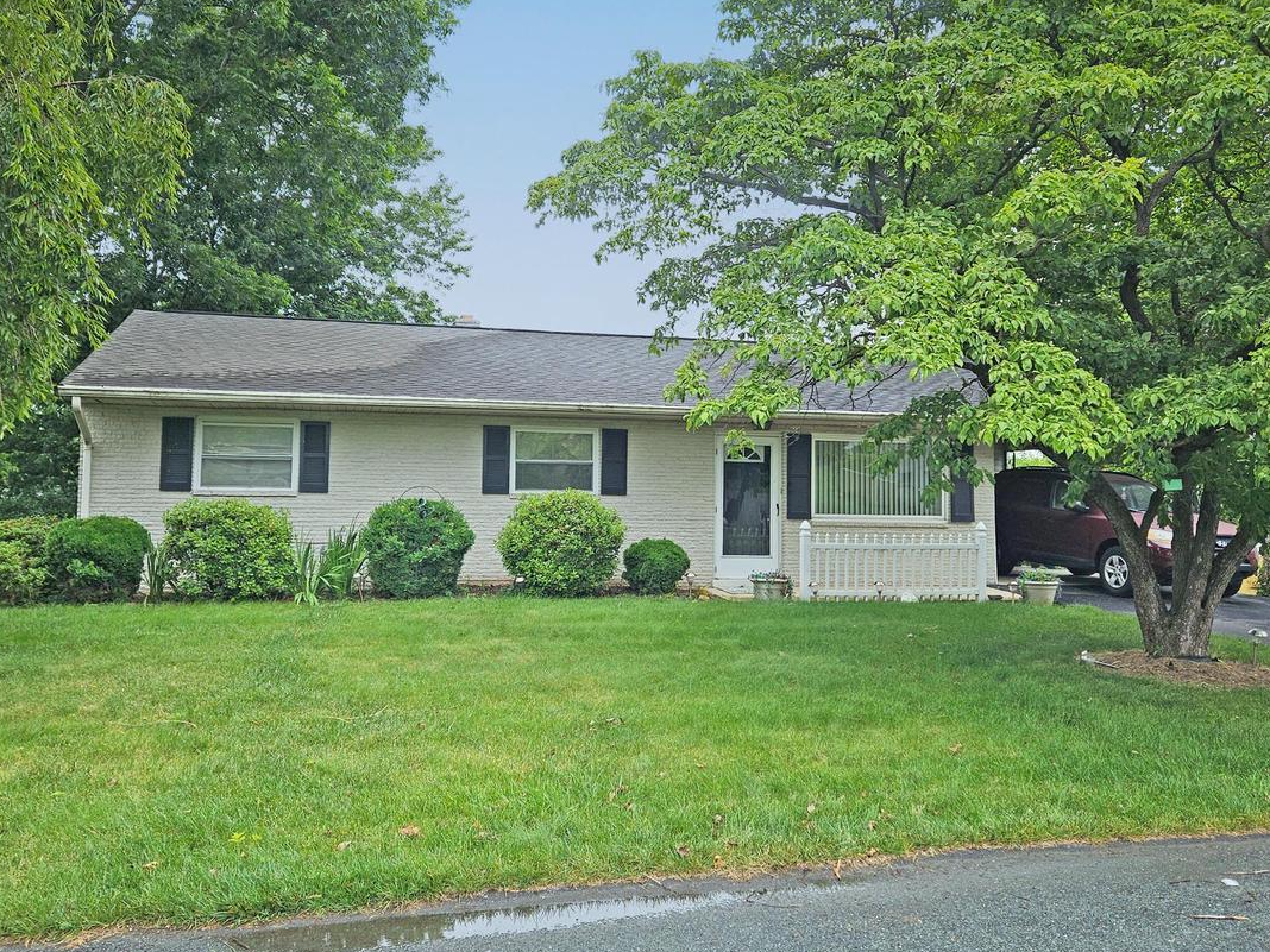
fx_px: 1137
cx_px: 617
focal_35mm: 31
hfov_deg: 58.3
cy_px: 430
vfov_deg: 45.4
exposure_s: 1/1058
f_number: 1.8
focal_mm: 5.4
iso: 25
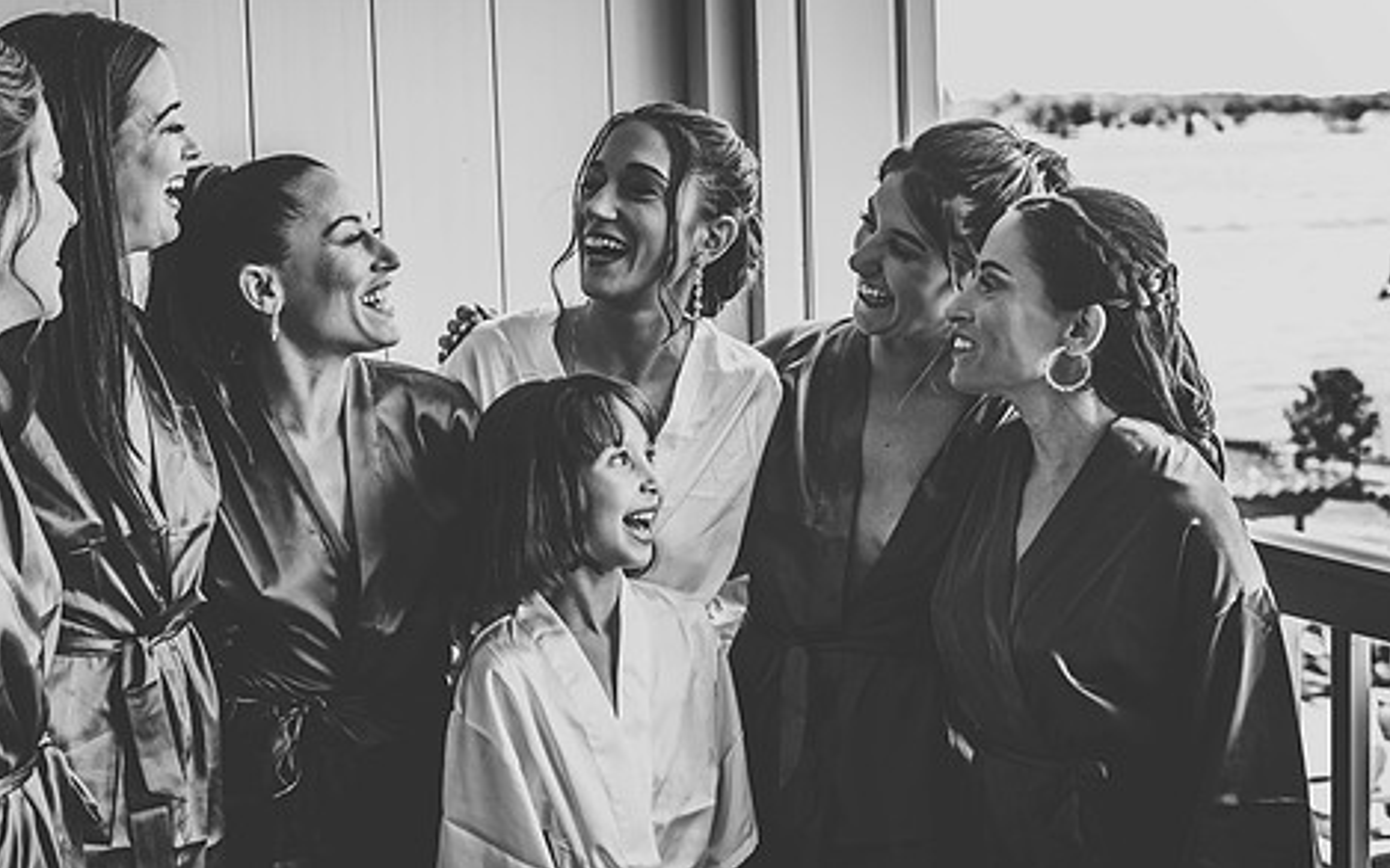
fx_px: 2386
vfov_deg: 20.6
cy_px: 298
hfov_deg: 32.4
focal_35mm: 63
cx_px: 563
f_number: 4
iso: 400
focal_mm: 50
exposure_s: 1/250
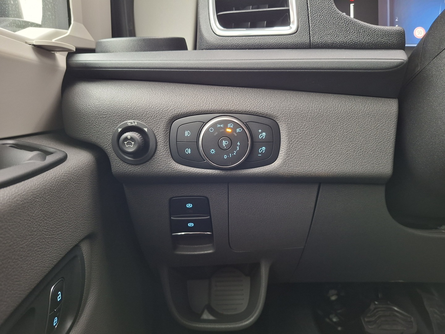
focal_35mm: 23
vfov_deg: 58.9
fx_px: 296
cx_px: 222
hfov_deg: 73.9
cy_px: 167
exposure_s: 1/24
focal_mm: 5.54
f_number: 1.8
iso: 500
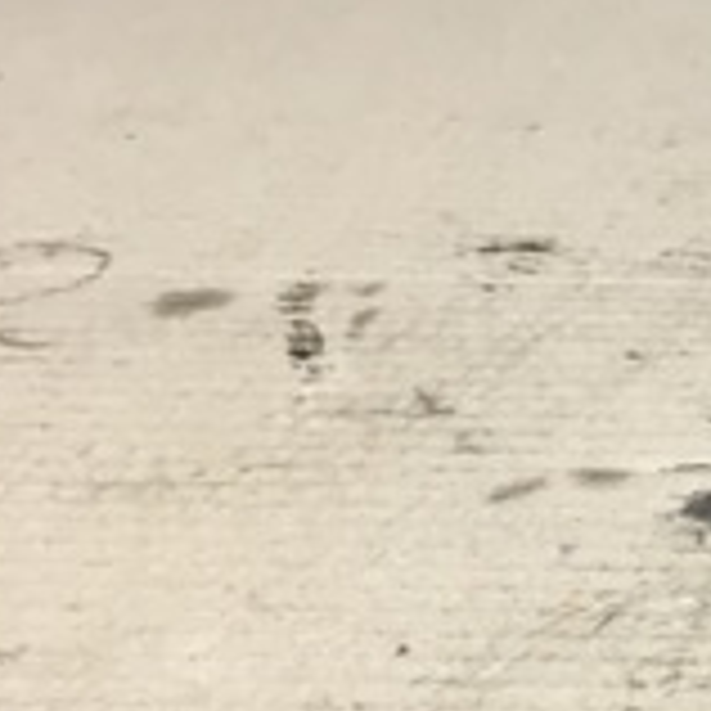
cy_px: 515
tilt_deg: -27.9
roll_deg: -0.5
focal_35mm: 104
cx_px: 1228
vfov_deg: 16.7
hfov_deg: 14.9
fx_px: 2417
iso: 64
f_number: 2.2
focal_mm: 4.15
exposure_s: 1/33
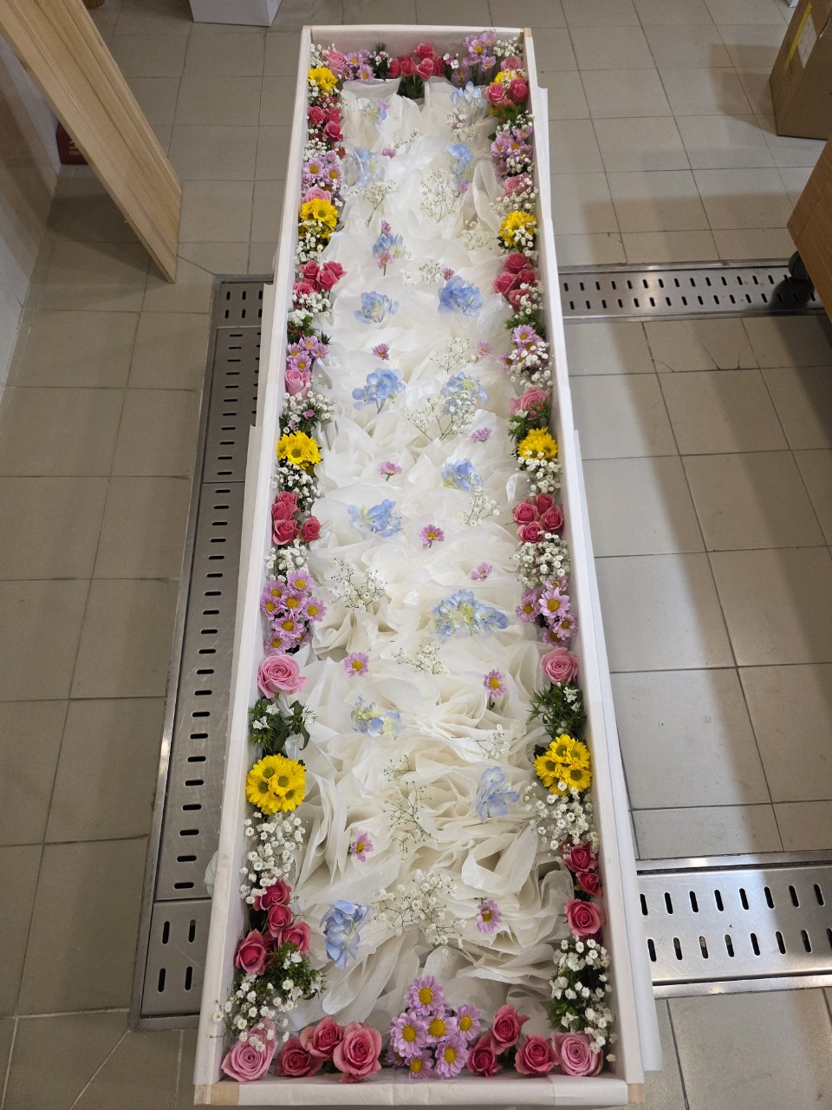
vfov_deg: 73.9
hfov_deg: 58.9
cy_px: 555
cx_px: 416
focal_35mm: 23
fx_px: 737
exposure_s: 1/120
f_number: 1.7
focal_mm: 6.3
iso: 250
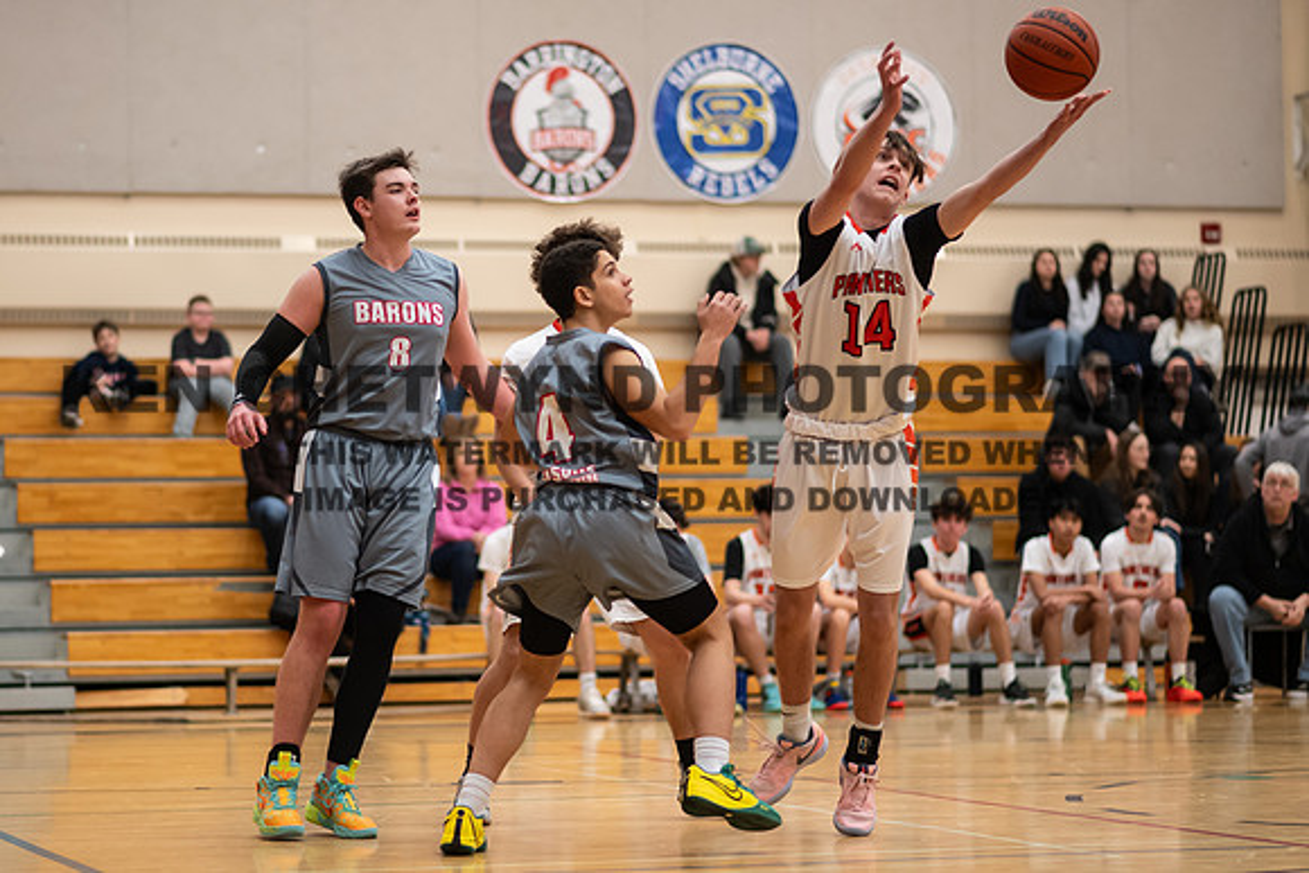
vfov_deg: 13.1
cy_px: 412
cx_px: 518
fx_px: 3806
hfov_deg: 19.5
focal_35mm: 105
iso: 2500
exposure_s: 1/1000
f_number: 1.8
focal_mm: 85
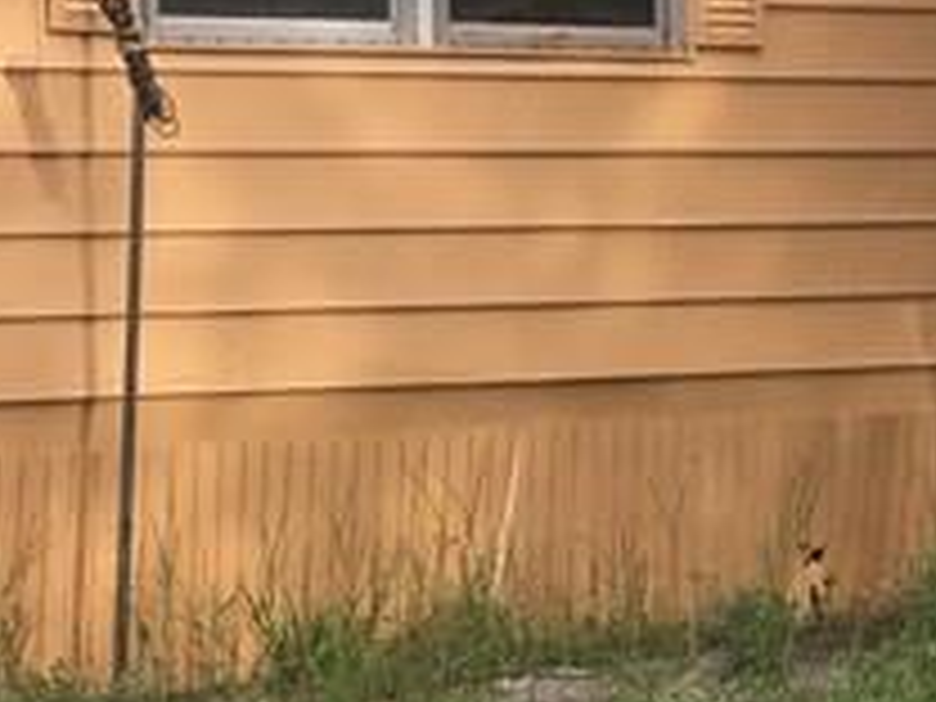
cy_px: 117
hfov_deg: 13.8
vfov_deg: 10.3
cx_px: 684
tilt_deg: +2.0
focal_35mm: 143
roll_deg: +0.7
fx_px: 3867
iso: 25
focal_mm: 4.15
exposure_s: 1/310
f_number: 2.2
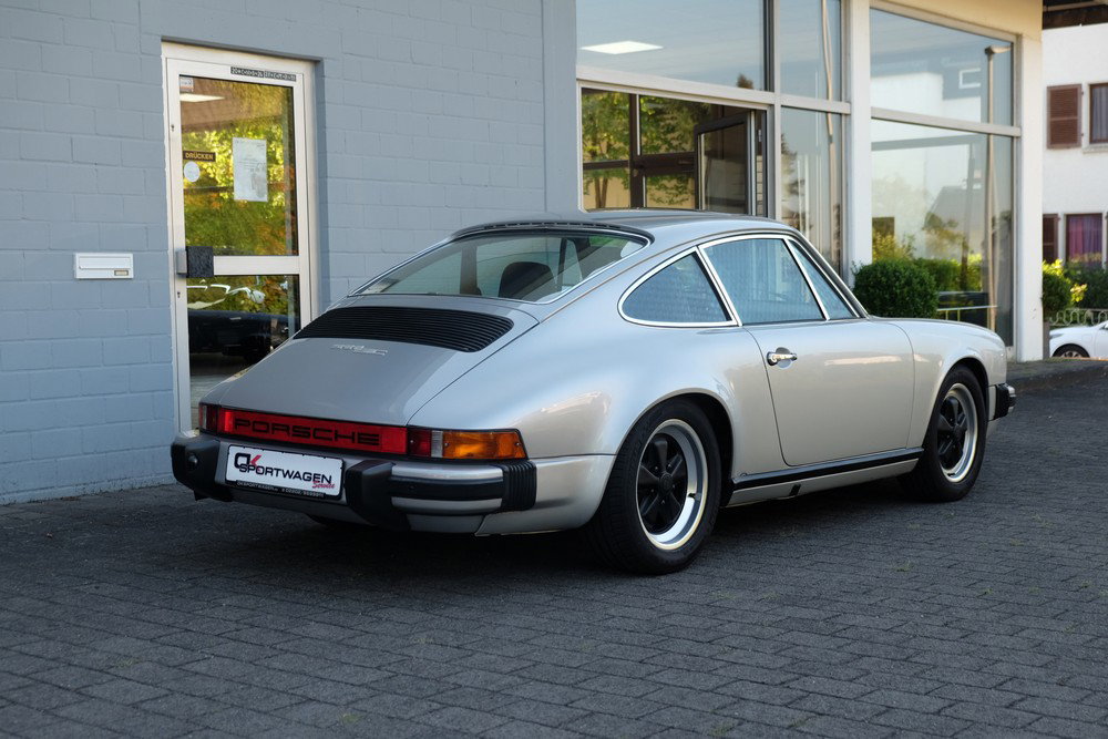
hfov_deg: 38.9
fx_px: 1570
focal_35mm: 51
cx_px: 554
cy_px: 370
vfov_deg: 26.5
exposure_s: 1/100
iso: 200
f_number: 3.6
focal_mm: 34.3
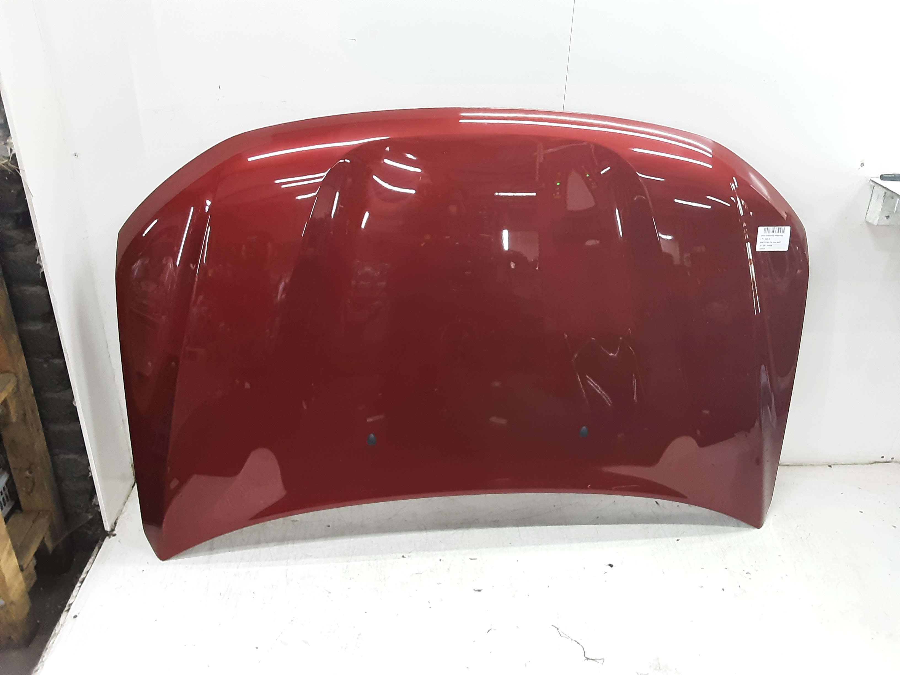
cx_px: 450
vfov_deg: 51.4
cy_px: 338
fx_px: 702
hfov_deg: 65.3
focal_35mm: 27
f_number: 1.9
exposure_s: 1/25
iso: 200
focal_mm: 2.91
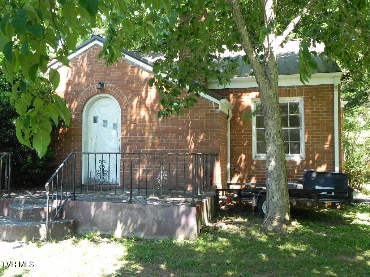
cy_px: 138
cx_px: 185
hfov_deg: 55.4
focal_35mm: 33
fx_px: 353
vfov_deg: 42.9
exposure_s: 1/92.7
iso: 160
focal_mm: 5.9
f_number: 4
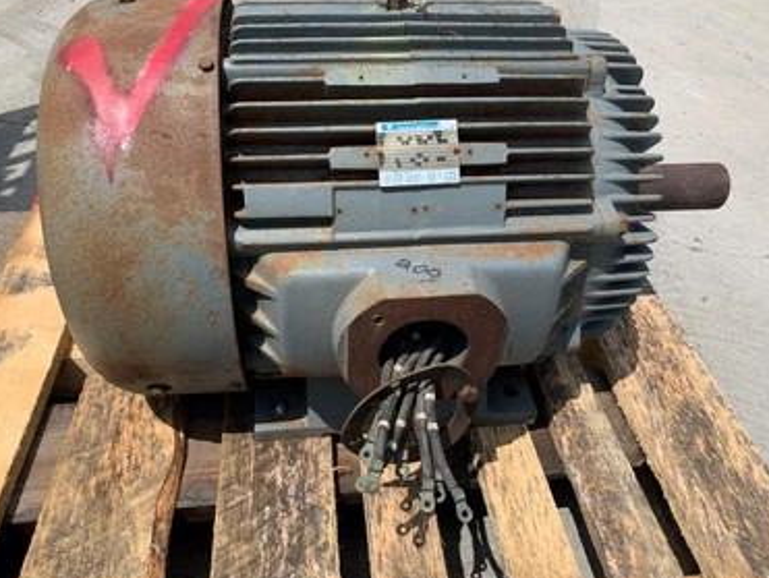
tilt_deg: -38.1
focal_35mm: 28
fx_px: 623
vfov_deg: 49.8
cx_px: 371
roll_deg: -3.2
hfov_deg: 63.4
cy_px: 290
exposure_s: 1/2208
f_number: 1.8
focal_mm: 4.25
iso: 25
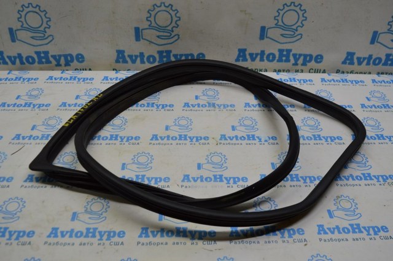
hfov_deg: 57.3
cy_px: 130
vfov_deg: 39.9
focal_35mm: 33
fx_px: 360
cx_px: 196
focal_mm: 22
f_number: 5.6
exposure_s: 1/60
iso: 250
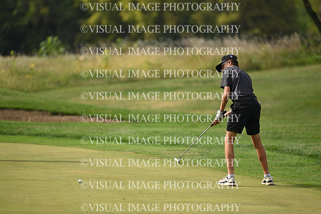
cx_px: 160
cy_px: 107
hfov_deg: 5.2
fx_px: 3567
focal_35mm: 400
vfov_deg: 3.4
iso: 640
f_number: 4.5
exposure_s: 1/2500
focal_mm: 400
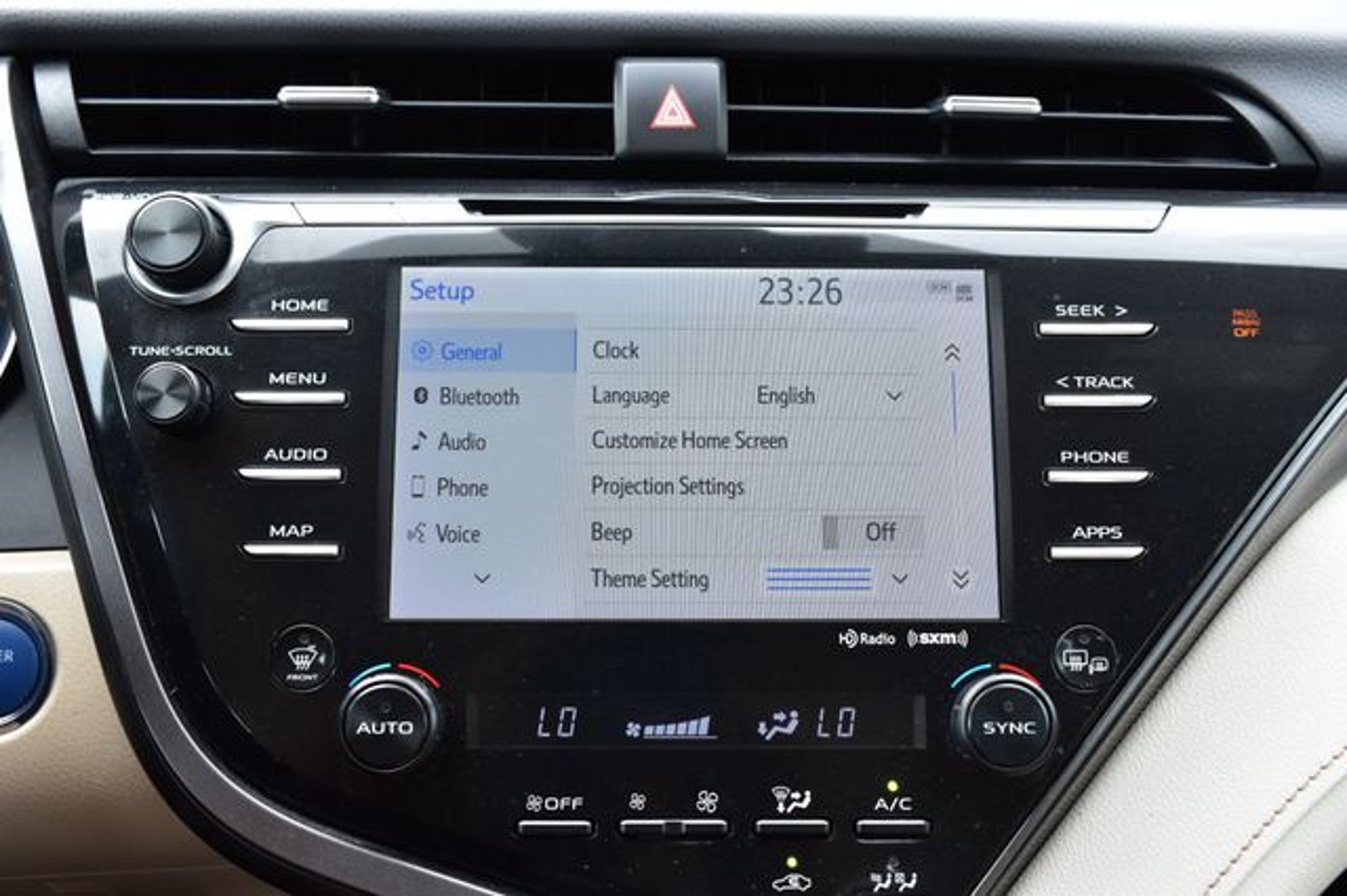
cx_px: 674
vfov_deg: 34.2
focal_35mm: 39
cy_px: 448
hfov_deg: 49.6
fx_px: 1458
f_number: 8
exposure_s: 1/60
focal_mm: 26
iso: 400
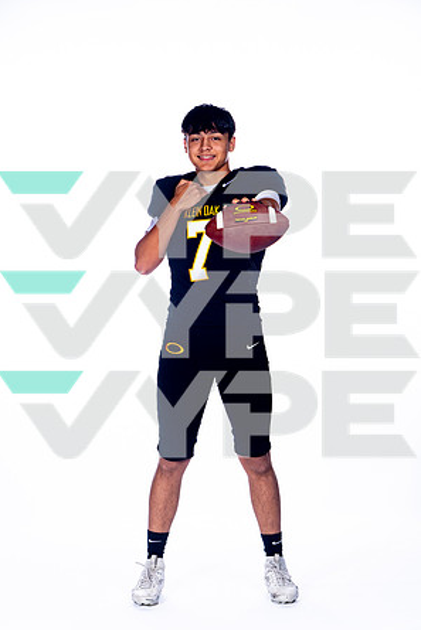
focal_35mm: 91
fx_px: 1595
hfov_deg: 15.0
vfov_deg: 22.4
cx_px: 210
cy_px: 316
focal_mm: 90
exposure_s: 1/250
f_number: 8
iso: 250
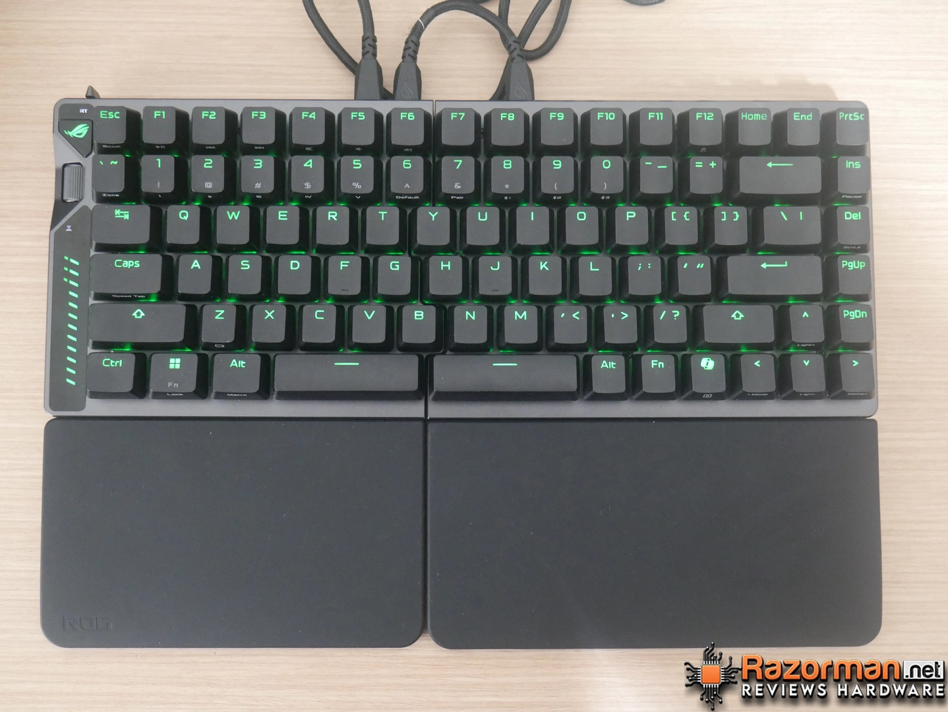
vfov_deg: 36.0
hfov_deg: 46.8
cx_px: 474
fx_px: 1096
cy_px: 356
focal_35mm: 40
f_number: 4.5
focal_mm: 20
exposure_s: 1/40
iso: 3200
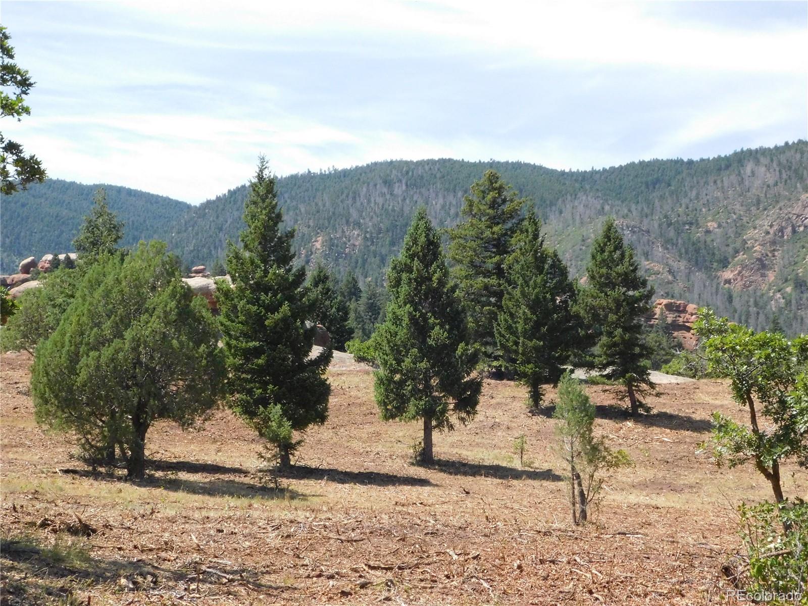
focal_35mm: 66
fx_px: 1541
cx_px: 404
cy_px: 303
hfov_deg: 29.4
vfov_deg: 22.3
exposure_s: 1/800
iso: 800
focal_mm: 11.7
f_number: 8.4
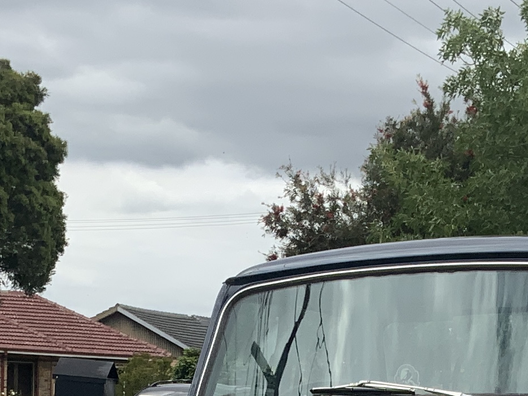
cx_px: 285
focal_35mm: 125
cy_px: 669
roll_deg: -1.2
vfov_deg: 11.2
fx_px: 1907
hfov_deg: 15.8
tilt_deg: -7.2
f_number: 1.8
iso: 16
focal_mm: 3
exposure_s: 1/1311
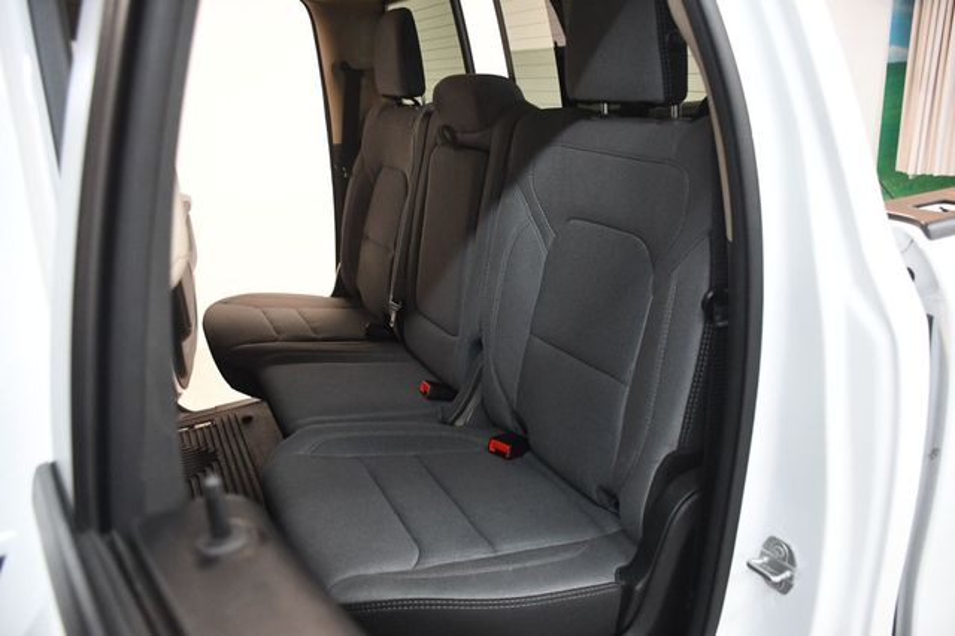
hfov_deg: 67.4
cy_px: 318
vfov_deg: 47.9
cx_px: 478
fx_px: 716
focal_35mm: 27
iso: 3200
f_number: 3.5
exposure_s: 1/60
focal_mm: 18
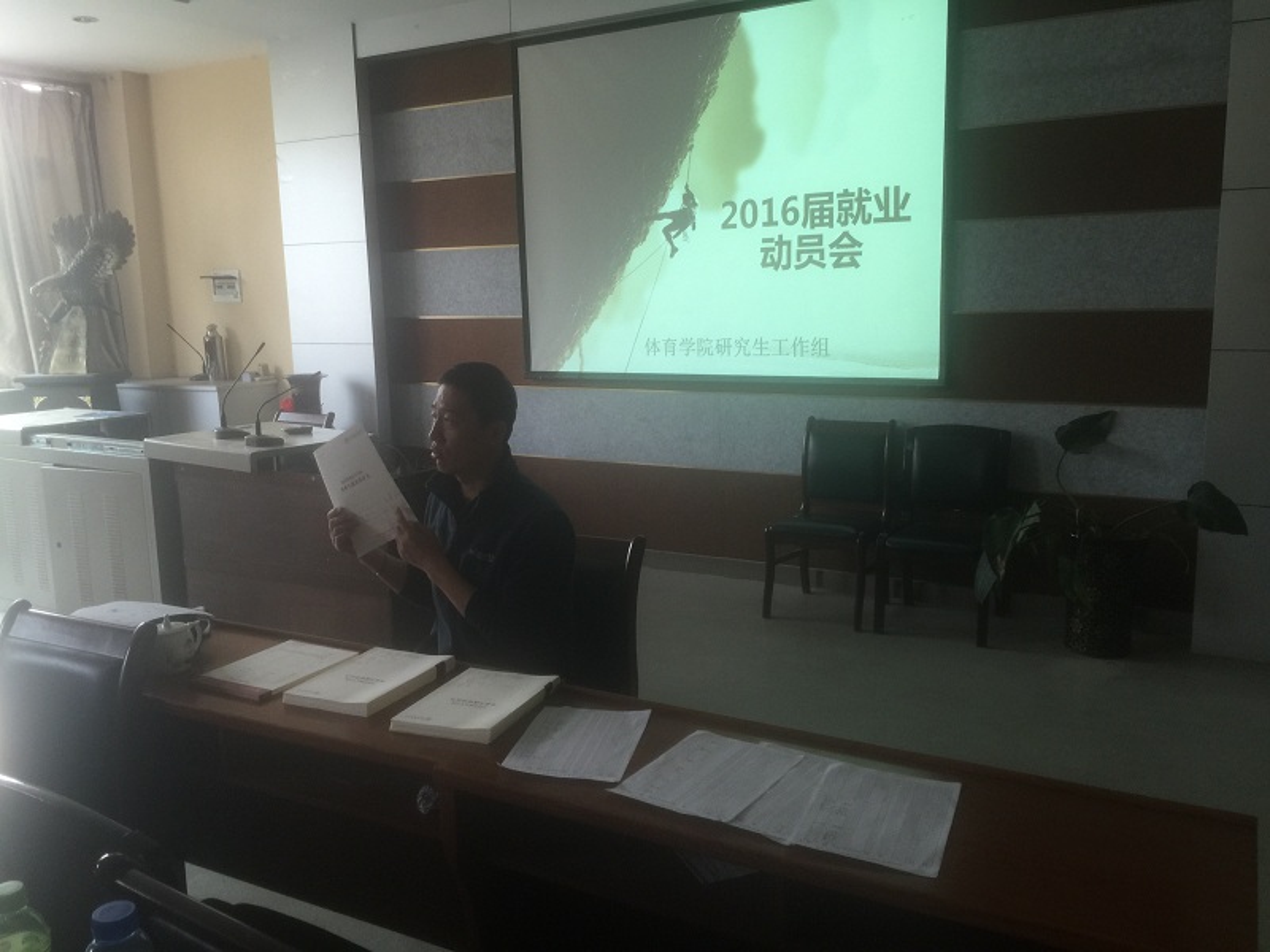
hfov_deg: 61.7
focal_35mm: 29
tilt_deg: -8.6
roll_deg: +0.1
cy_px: 476
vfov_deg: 48.2
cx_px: 635
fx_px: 1064
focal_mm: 4.15
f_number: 2.2
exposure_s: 1/15
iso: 40
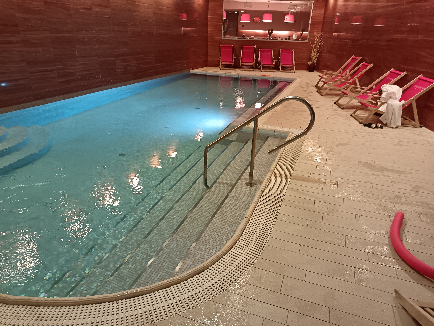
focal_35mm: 24
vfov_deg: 56.8
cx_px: 217
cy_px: 163
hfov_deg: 71.6
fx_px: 301
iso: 2108
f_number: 1.75
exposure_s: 1/24
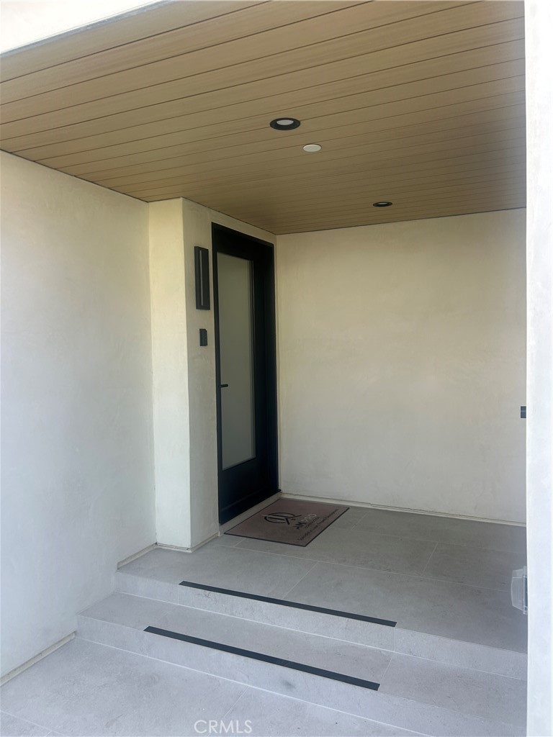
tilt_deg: -2.7
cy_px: 368
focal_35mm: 26
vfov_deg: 67.3
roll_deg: +1.2
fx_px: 554
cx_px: 276
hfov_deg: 53.1
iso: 50
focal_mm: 5.7
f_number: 1.5
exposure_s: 1/338
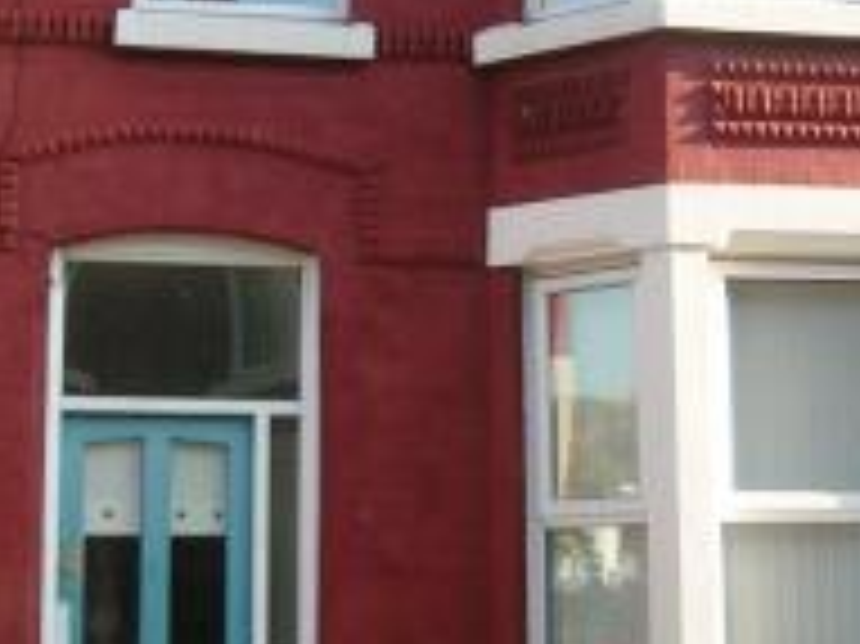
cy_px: 200
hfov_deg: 24.4
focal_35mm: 80
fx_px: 1986
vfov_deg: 18.3
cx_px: 396
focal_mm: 5.4
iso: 50
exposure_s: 1/273
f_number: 2.8
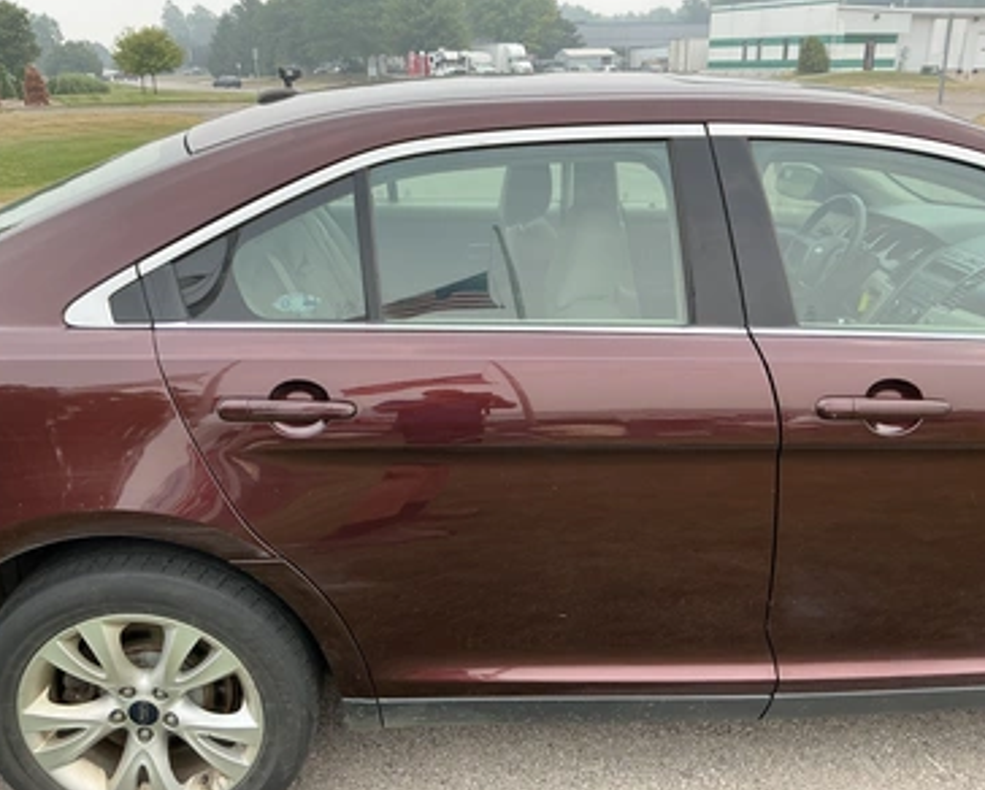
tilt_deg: -17.8
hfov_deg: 58.7
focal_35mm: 30
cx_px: 457
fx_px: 876
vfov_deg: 48.6
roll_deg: -0.1
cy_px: 395
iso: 25
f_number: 1.8
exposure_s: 1/435
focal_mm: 3
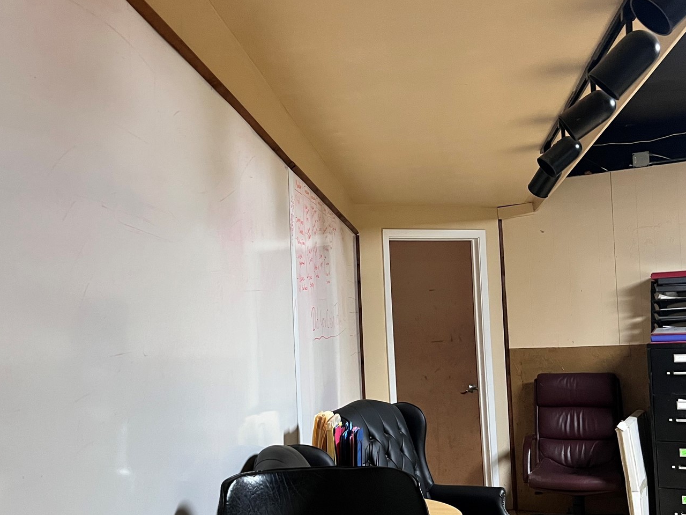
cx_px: 289
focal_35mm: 39
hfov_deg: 47.7
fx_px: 773
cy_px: 314
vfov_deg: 36.7
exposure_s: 1/60
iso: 400
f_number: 1.5
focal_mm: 5.7
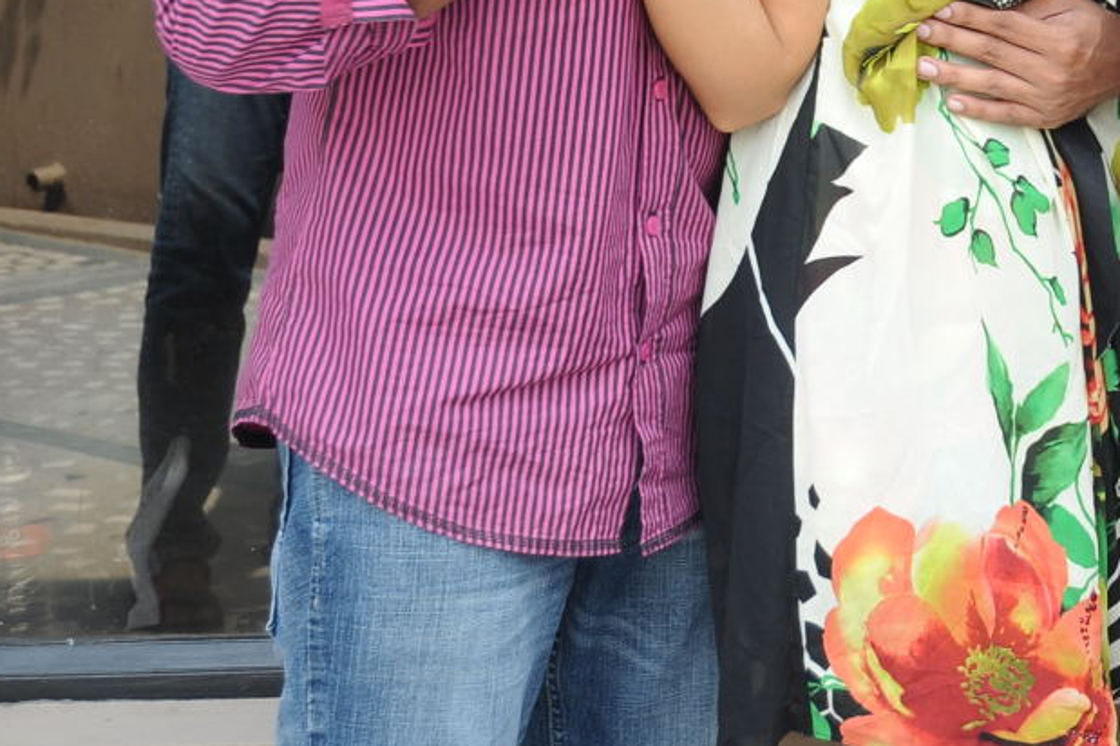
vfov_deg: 10.9
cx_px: 1308
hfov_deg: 15.9
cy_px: -133
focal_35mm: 124
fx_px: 3856
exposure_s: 1/125
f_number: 6.3
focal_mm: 48
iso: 320
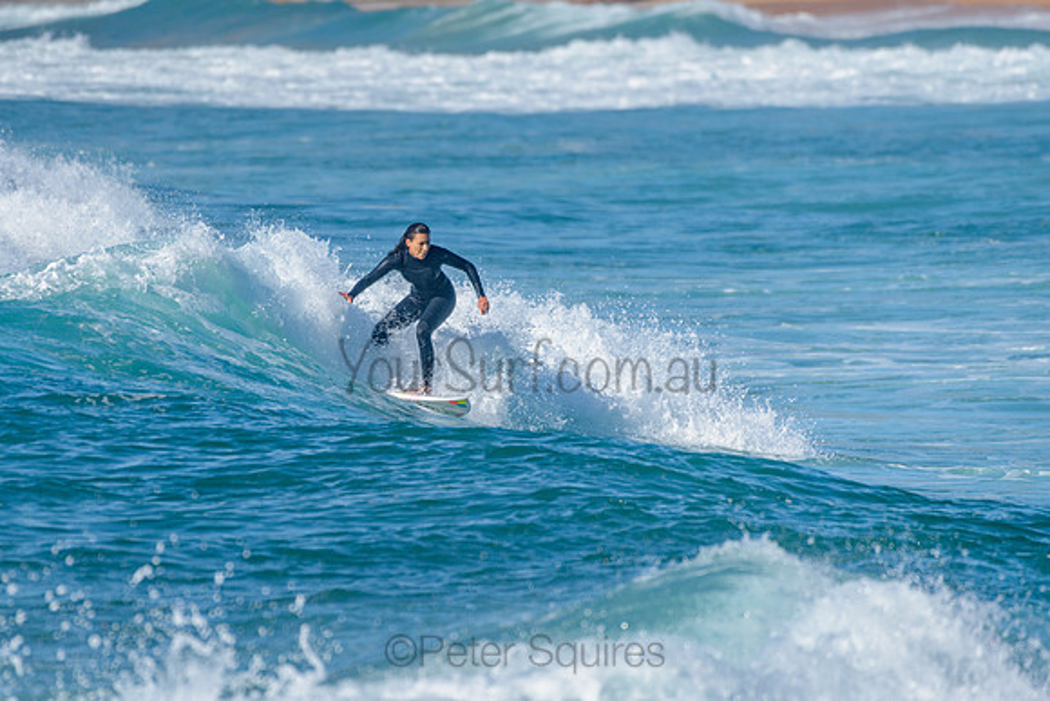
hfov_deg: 3.4
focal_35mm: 613
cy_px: 293
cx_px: 464
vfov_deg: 2.2
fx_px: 17876
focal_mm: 500
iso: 140
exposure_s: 1/2000
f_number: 5.6
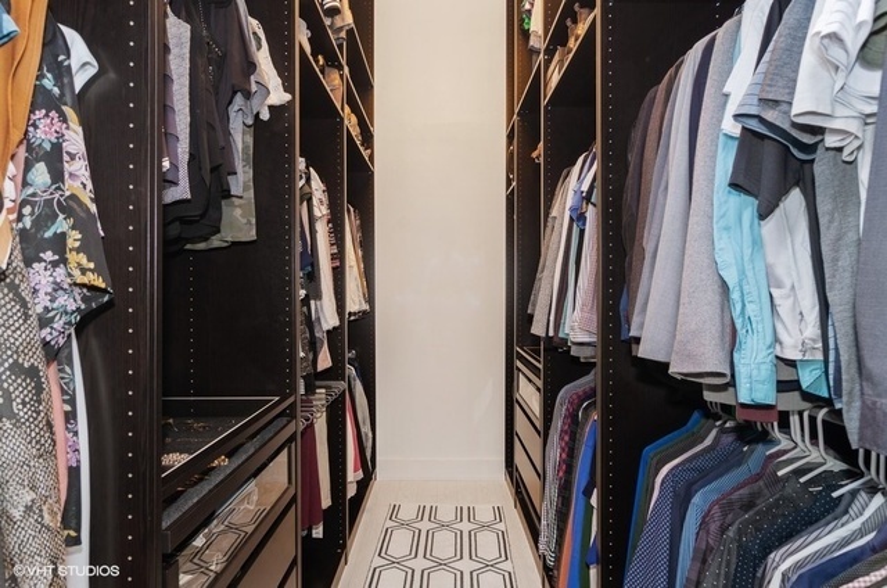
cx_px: 444
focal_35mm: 18
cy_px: 294
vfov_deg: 67.2
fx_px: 443
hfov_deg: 90.1
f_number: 8
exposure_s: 1/1.25
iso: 200
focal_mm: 12
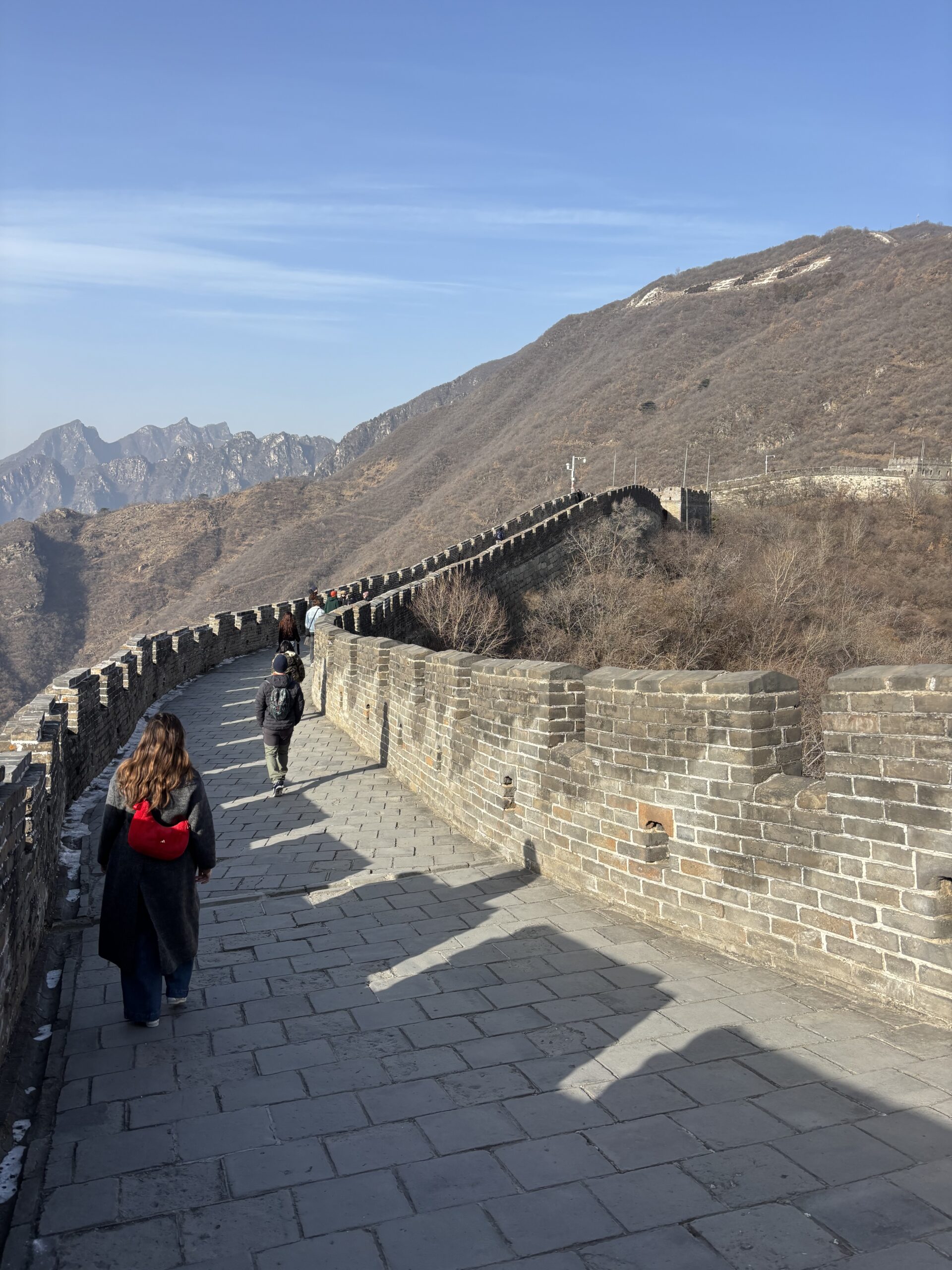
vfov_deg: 67.3
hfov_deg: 53.1
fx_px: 953
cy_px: 635
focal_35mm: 26
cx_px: 476
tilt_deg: -6.9
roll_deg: -6.8
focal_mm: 5.96
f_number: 1.6
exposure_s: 1/2513
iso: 50
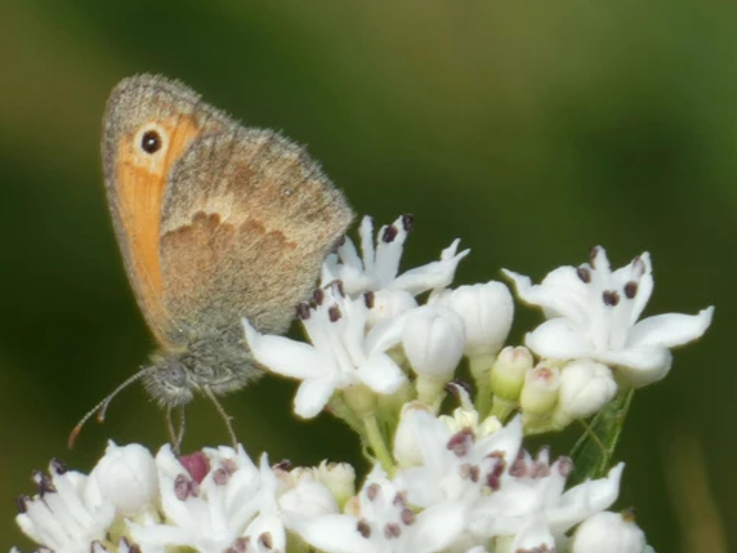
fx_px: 22696
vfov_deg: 1.4
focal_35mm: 1066
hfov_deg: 1.9
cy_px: 324
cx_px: 341
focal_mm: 143.4
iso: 80
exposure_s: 1/160
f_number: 5.6
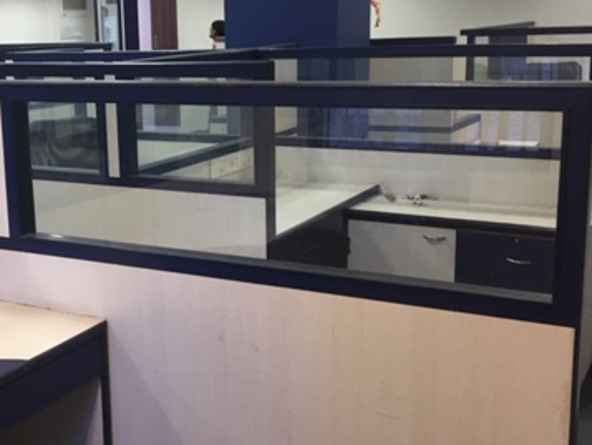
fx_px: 890
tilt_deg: -9.7
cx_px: 164
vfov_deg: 28.0
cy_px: 208
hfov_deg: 36.1
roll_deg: +1.9
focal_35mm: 52
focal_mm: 4.15
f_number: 2.2
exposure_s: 1/33
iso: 100
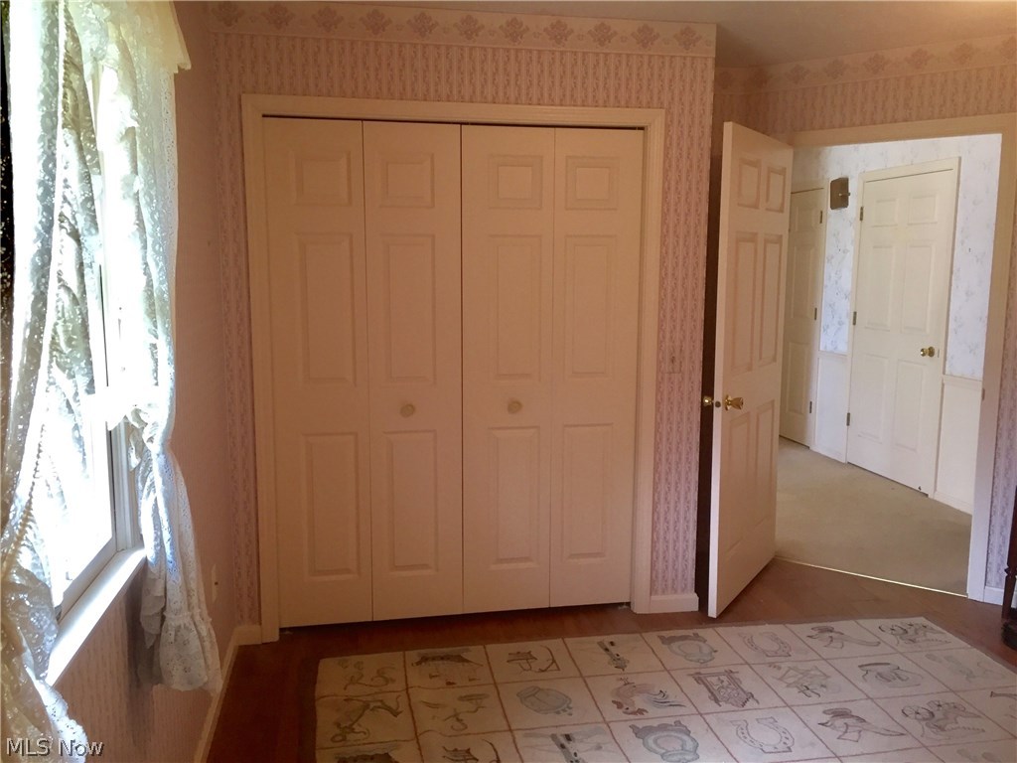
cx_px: 508
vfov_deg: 48.2
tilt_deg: -5.2
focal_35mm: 29
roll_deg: +0.0
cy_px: 382
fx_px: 852
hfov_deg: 61.7
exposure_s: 1/30
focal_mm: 4.15
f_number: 2.2
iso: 32
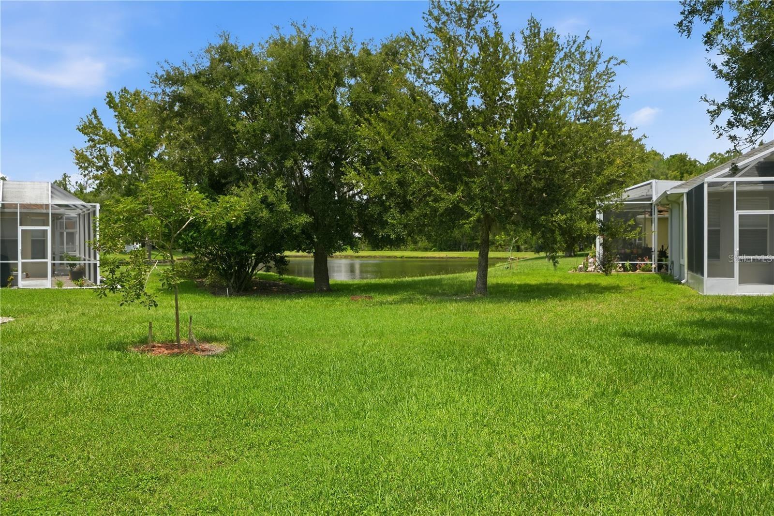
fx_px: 752
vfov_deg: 37.8
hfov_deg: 54.4
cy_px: 258
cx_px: 387
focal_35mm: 35
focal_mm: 35
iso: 500
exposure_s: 1/800
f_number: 6.3
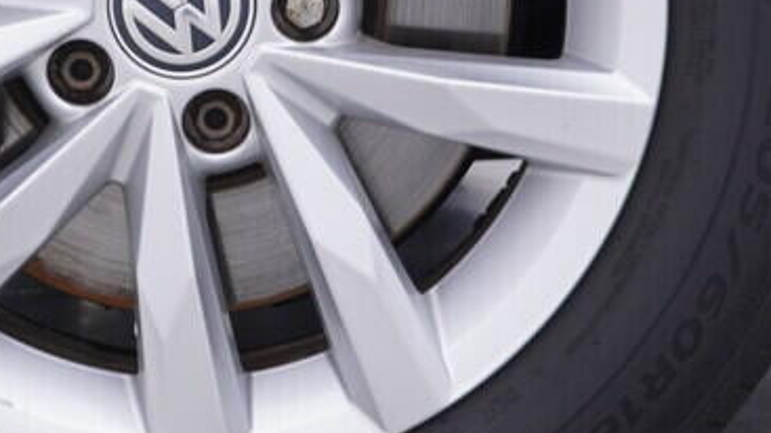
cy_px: -109
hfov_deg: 14.5
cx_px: 223
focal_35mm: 148
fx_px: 3024
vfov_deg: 8.1
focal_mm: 24
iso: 125
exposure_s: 1/60
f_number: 3.5
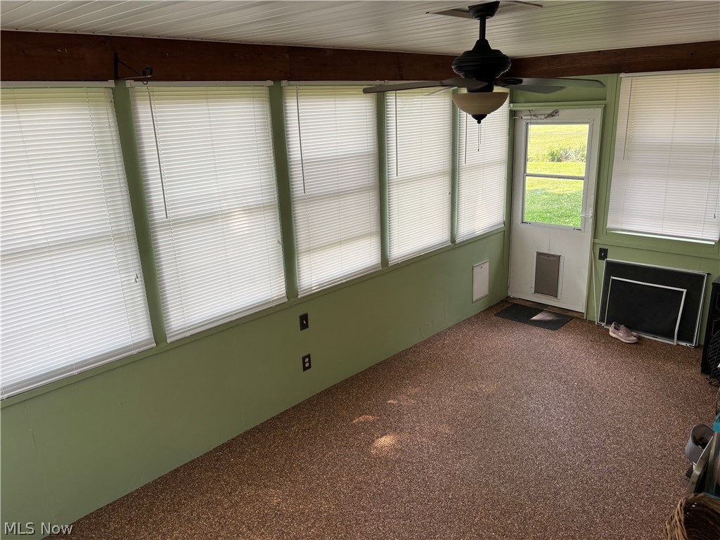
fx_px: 541
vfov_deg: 53.1
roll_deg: +2.6
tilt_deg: -15.4
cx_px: 360
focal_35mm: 26
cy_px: 270
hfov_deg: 67.3
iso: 40
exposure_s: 1/153
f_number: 1.6
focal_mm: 5.96
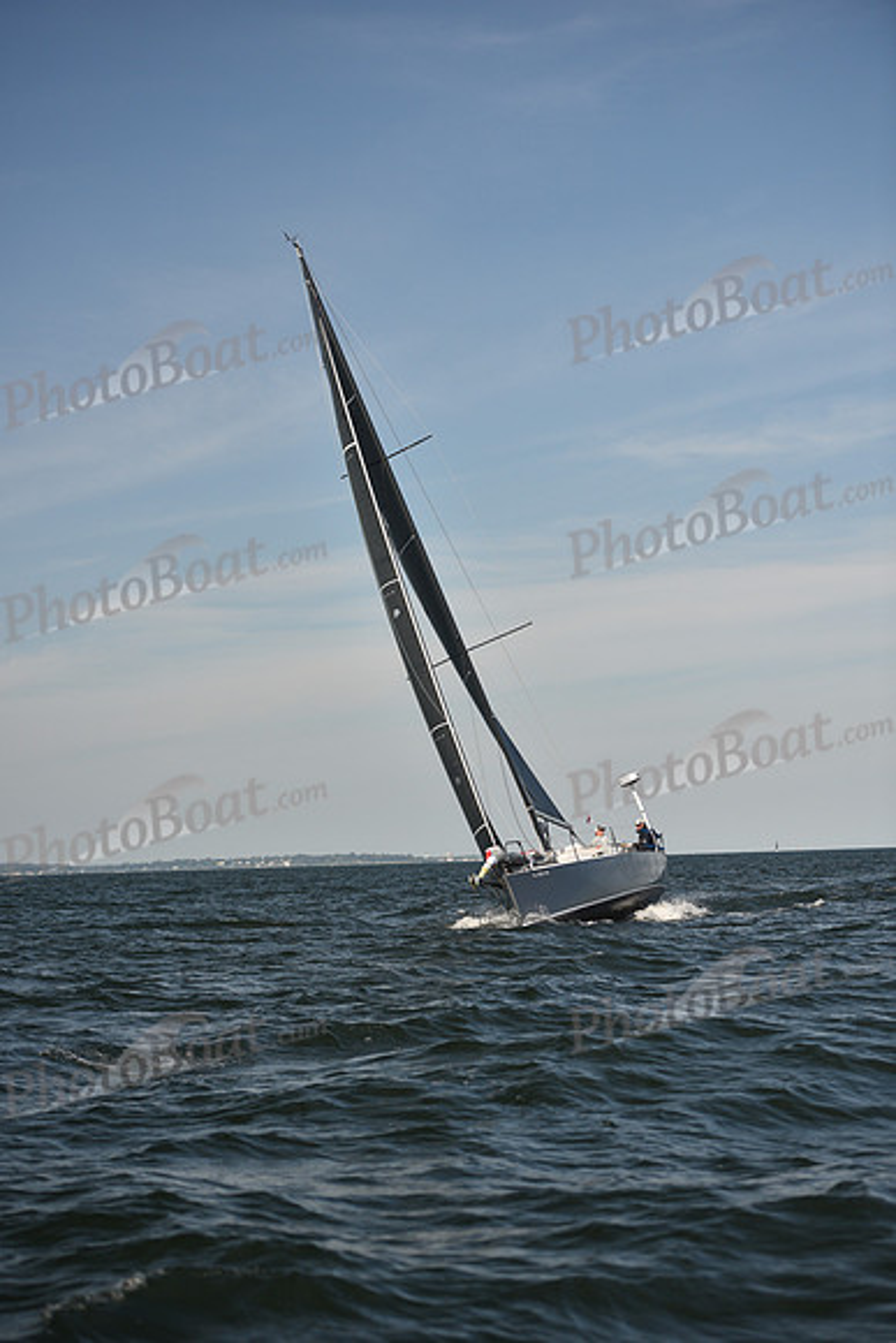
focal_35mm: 70
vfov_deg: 28.8
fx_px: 2612
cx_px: 448
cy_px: 672
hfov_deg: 19.5
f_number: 3.2
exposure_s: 1/2000
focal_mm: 70
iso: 250
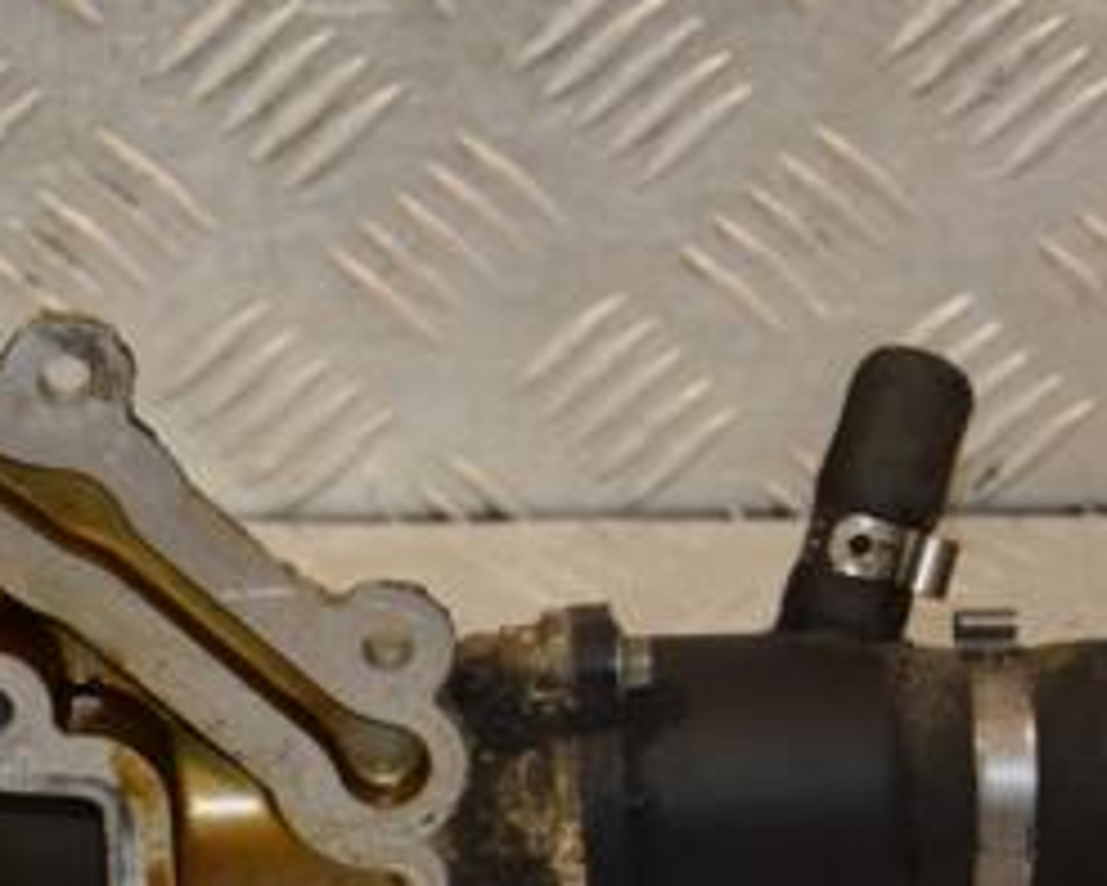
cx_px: 86
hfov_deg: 9.0
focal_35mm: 213
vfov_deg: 7.3
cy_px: 720
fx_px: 6981
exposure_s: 1/200
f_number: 5.6
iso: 800
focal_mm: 62
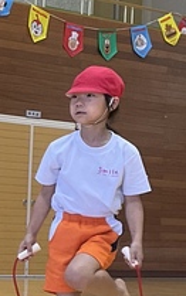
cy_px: 237
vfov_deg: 14.1
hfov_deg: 8.5
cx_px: -176
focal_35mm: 147
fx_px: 1190
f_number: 1.8
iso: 64
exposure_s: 1/122
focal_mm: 3
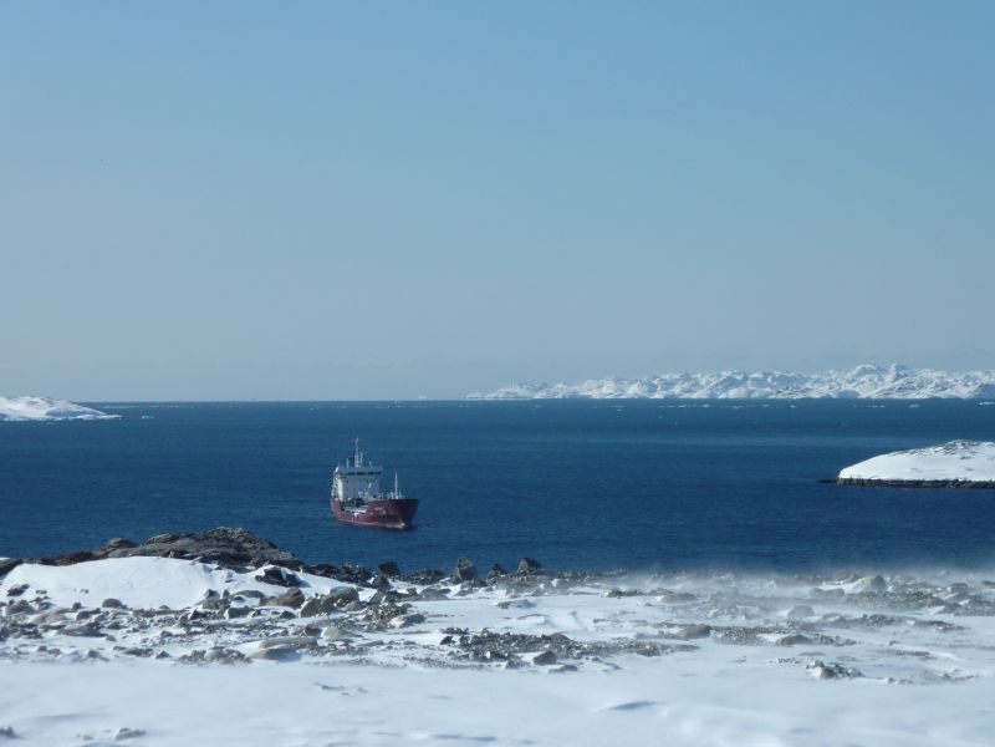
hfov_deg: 14.4
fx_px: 3938
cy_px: 374
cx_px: 498
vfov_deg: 10.8
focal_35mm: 137
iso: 80
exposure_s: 1/1000
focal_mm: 22.5
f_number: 5.6
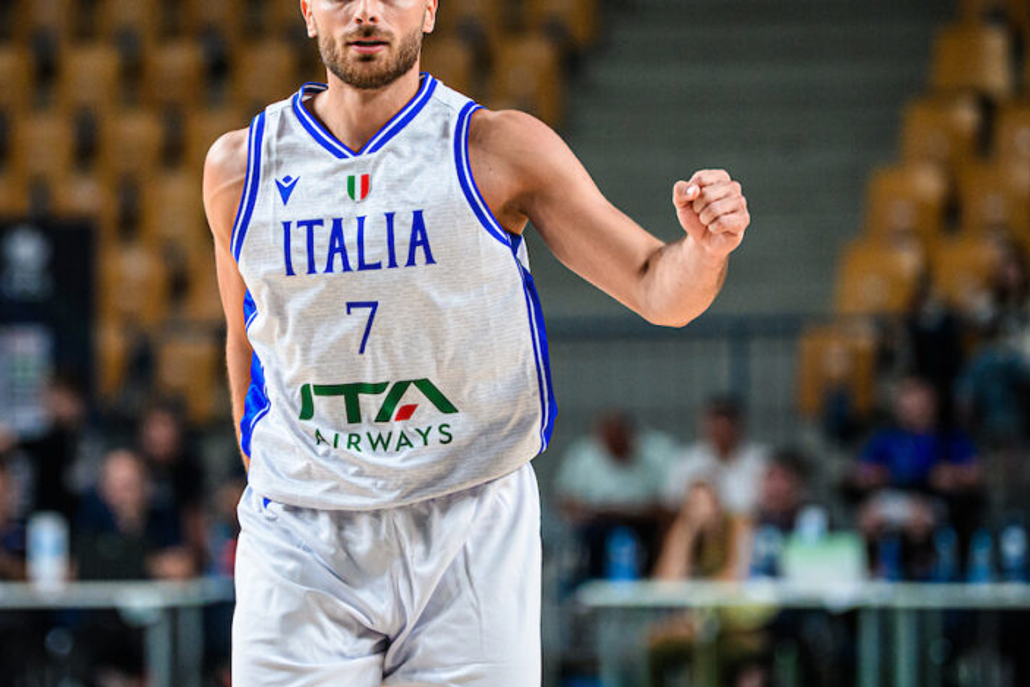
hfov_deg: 8.3
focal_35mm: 249
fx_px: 7125
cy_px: 360
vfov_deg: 5.5
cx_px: 495
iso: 2500
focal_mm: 175
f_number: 2.8
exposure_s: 1/1600
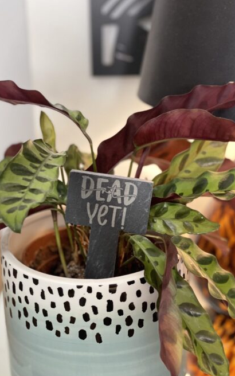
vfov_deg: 36.3
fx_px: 574
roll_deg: +2.1
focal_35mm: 56
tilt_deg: -18.2
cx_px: 96
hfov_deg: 23.1
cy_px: 189
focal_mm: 6
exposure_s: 1/34
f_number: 2
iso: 500
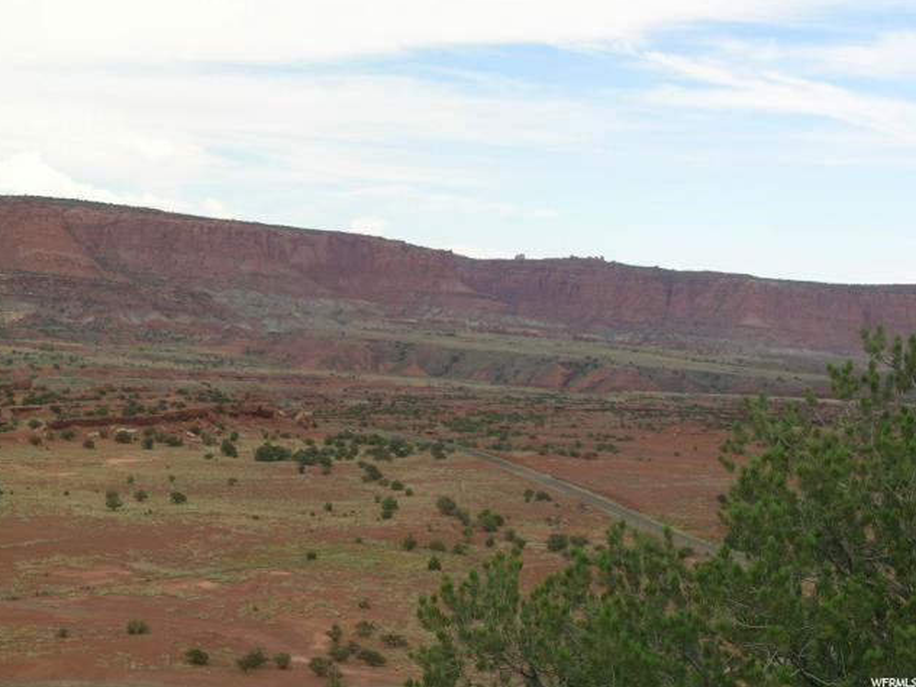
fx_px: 2011
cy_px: 341
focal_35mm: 76
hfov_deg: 25.7
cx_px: 454
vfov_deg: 19.4
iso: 50
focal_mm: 15.6
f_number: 7.1
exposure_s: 1/160
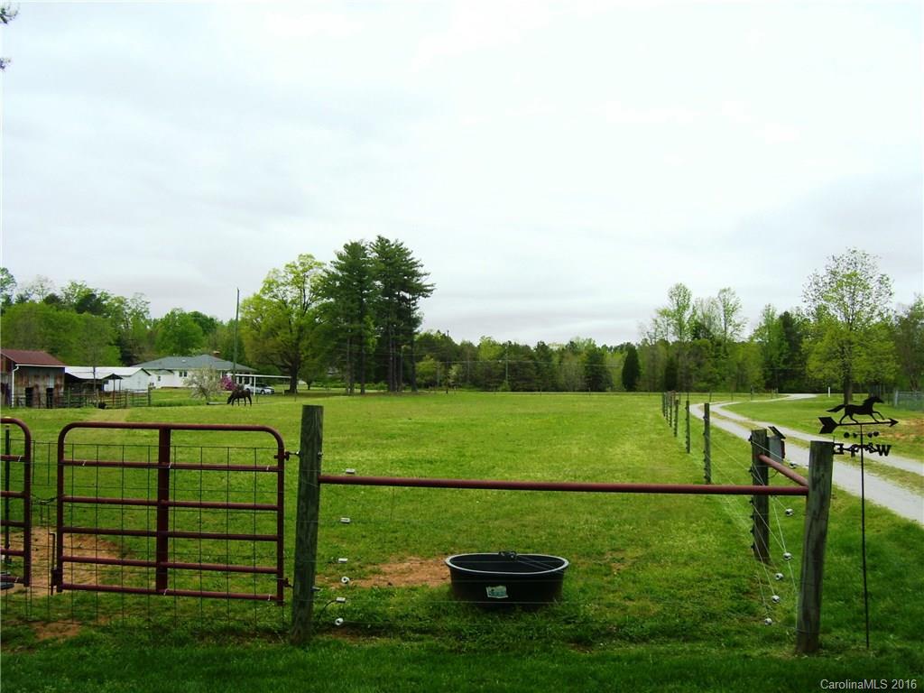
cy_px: 346
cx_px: 462
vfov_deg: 38.7
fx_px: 988
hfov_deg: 50.1
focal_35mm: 37
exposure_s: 1/350
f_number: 4.8
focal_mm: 6
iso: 80
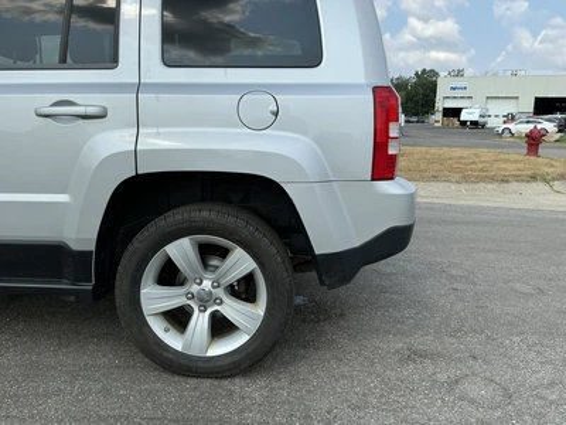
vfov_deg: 49.7
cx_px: 283
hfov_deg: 63.4
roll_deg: -1.2
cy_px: 212
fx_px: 458
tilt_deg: -10.1
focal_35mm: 28
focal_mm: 3
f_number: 1.8
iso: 25
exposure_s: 1/1848
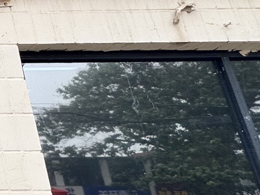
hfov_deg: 18.3
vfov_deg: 22.4
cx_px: -274
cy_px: 52
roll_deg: -0.3
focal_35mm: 65
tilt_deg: +20.7
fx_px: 488
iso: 40
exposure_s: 1/318
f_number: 2.2
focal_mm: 2.22
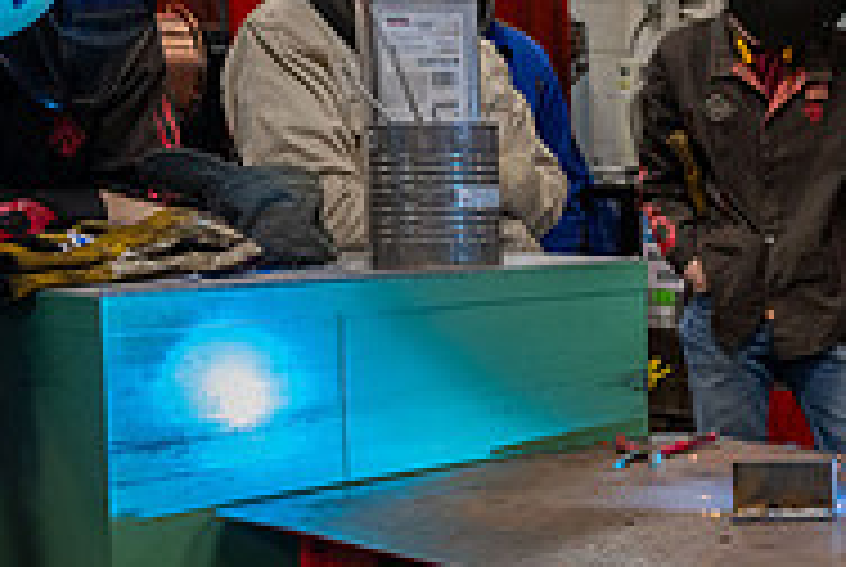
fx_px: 1742
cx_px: 999
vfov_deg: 18.5
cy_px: 290
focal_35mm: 74
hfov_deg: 24.8
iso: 640
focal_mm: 24
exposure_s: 1/500
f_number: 2.8
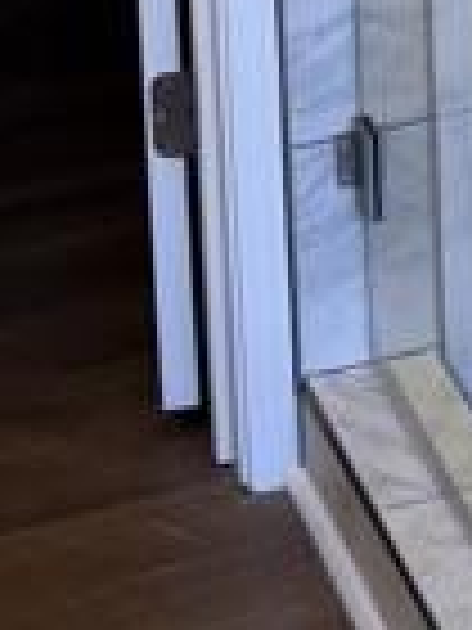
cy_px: -792
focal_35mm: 175
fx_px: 3182
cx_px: 1362
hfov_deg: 7.5
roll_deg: -0.9
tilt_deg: -6.9
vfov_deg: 10.1
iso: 160
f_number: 1.78
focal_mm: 6.76
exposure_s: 1/120
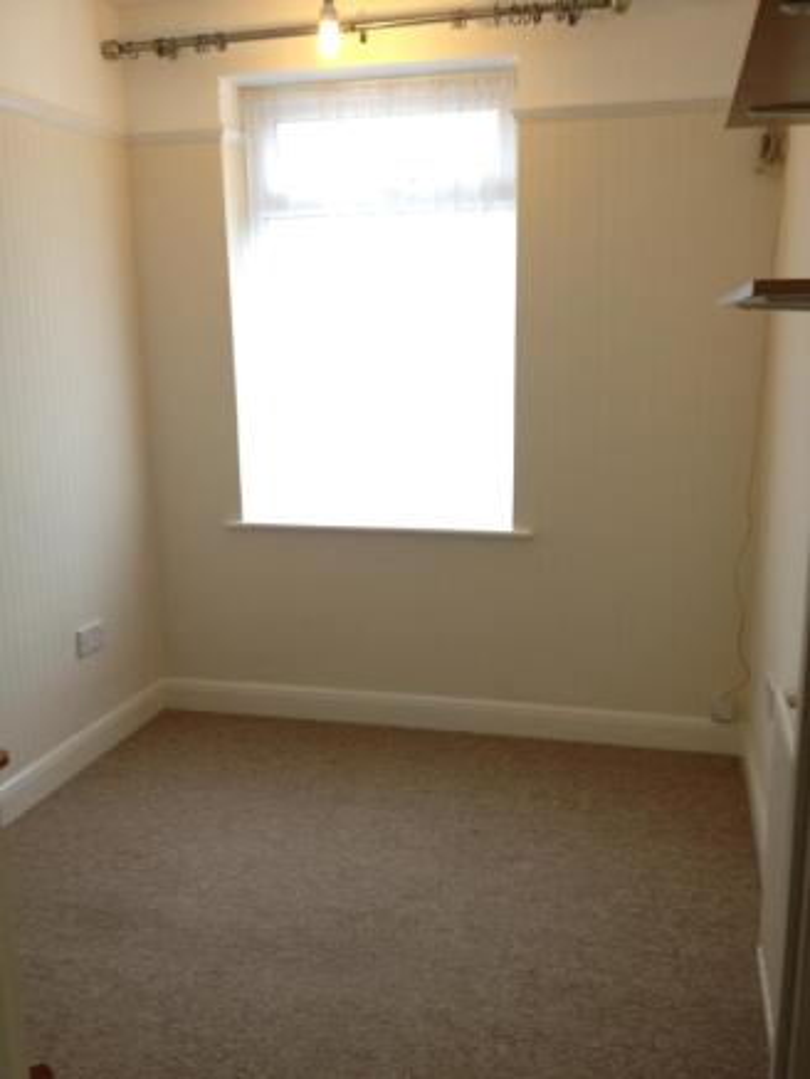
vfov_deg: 52.6
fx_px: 1091
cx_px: 405
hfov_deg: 40.7
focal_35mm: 35
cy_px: 540
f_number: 2.4
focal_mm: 4.28
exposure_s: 1/20
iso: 80
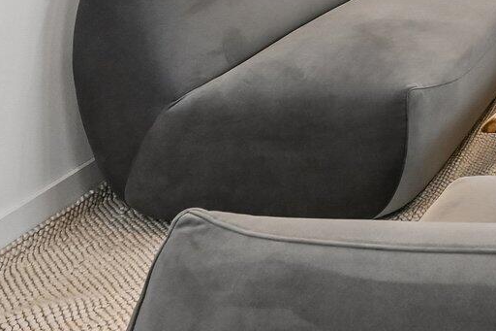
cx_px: 718
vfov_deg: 19.6
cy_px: -218
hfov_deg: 26.9
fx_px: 771
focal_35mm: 56
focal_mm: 14
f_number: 8
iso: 2500
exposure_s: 1/250
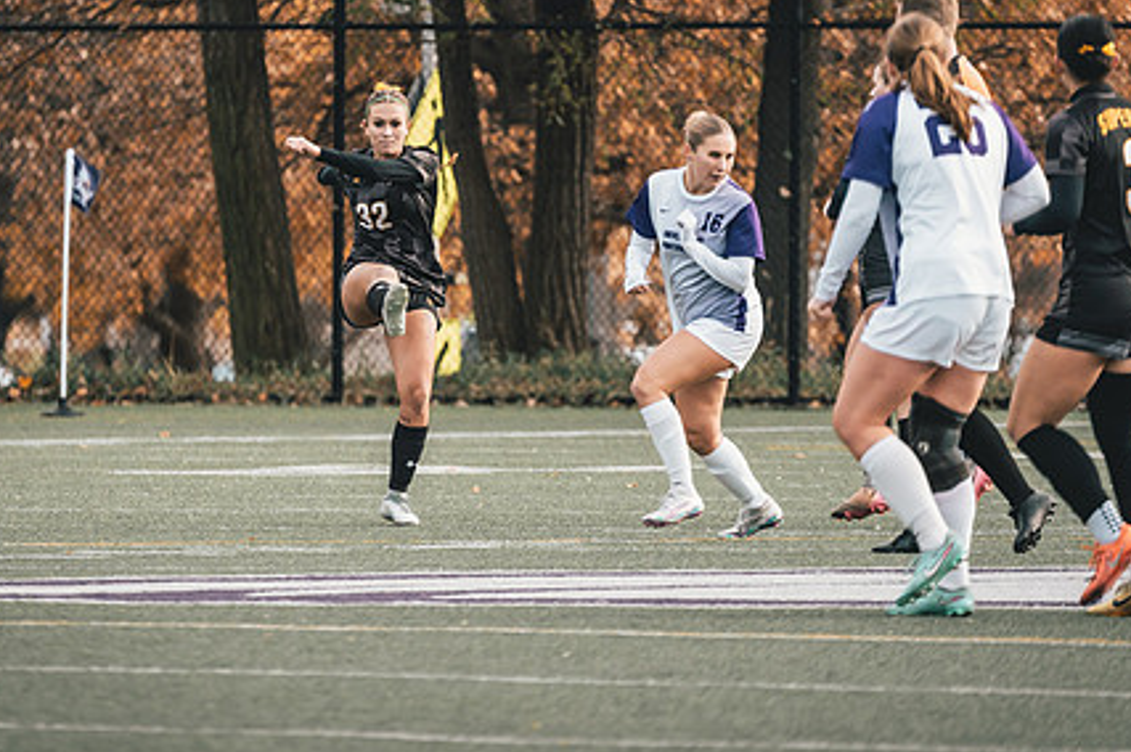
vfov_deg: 2.0
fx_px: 21032
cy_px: 276
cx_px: 402
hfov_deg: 3.1
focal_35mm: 670
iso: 800
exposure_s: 1/800
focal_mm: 400
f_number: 6.3
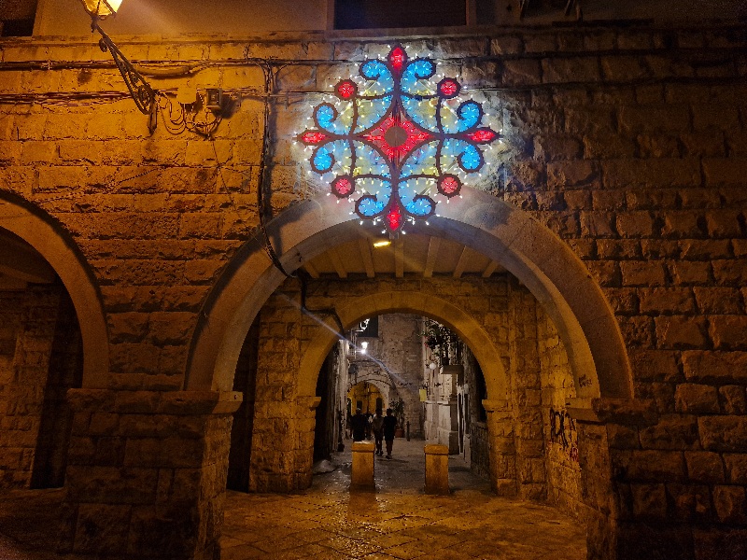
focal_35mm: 23
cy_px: 280
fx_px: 496
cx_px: 374
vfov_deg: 58.9
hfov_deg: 73.9
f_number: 1.8
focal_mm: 5.4
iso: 125
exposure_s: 1/100
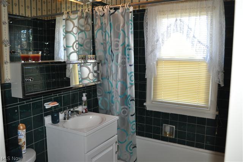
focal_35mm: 30
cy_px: 81
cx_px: 122
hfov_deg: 62.0
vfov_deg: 43.5
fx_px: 202
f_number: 3.8
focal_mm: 20
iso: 800
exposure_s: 1/100
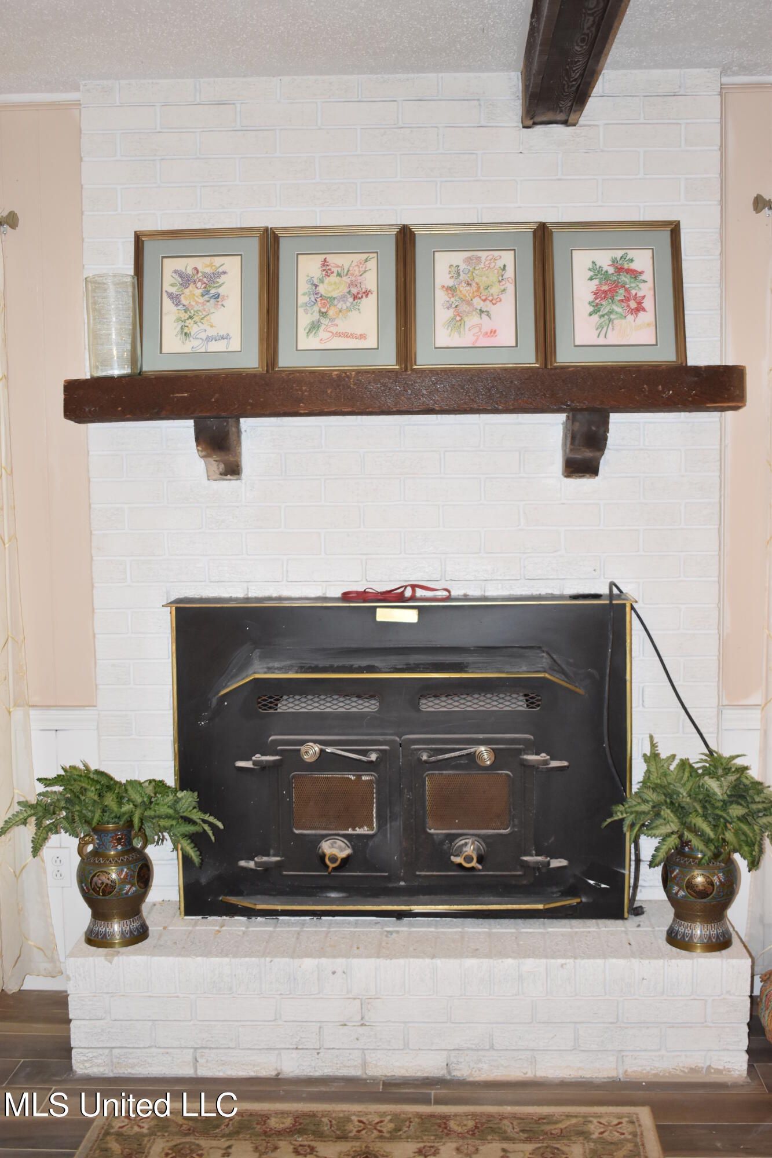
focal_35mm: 42
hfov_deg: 31.9
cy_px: 579
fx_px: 1351
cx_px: 386
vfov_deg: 46.4
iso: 800
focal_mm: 28
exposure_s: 1/60
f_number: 4.2
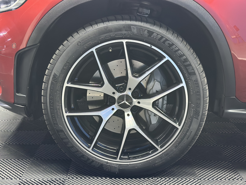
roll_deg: -0.3
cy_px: 92
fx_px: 341
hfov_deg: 39.7
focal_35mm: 48
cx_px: 123
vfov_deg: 30.3
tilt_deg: -14.5
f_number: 1.78
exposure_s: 1/33
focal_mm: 6.86
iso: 500
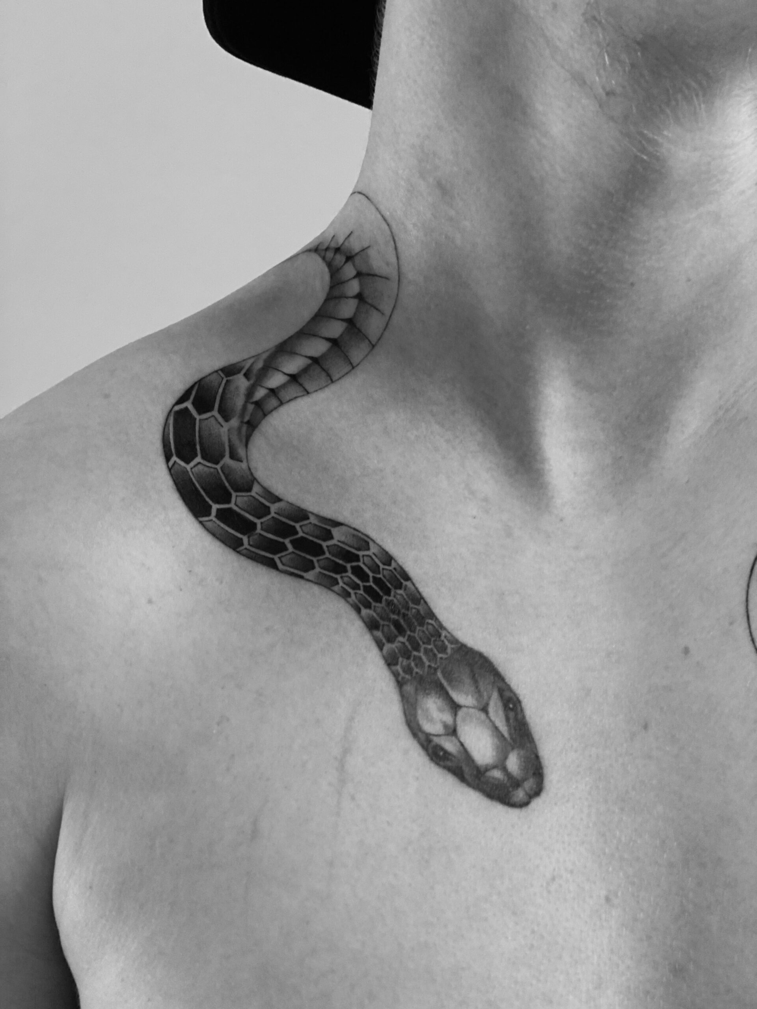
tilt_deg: -6.9
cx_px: 378
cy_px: 504
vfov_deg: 36.8
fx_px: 1516
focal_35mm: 52
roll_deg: +1.9
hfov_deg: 28.0
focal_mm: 6
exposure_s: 1/25
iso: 320
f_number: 2
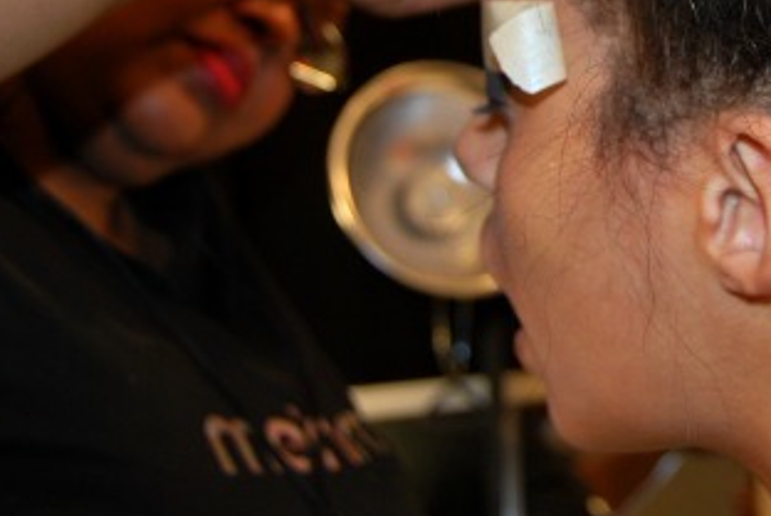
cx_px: 694
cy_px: 1
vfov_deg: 17.8
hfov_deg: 26.1
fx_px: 1609
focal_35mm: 75
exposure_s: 1/60
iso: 200
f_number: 4
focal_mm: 24
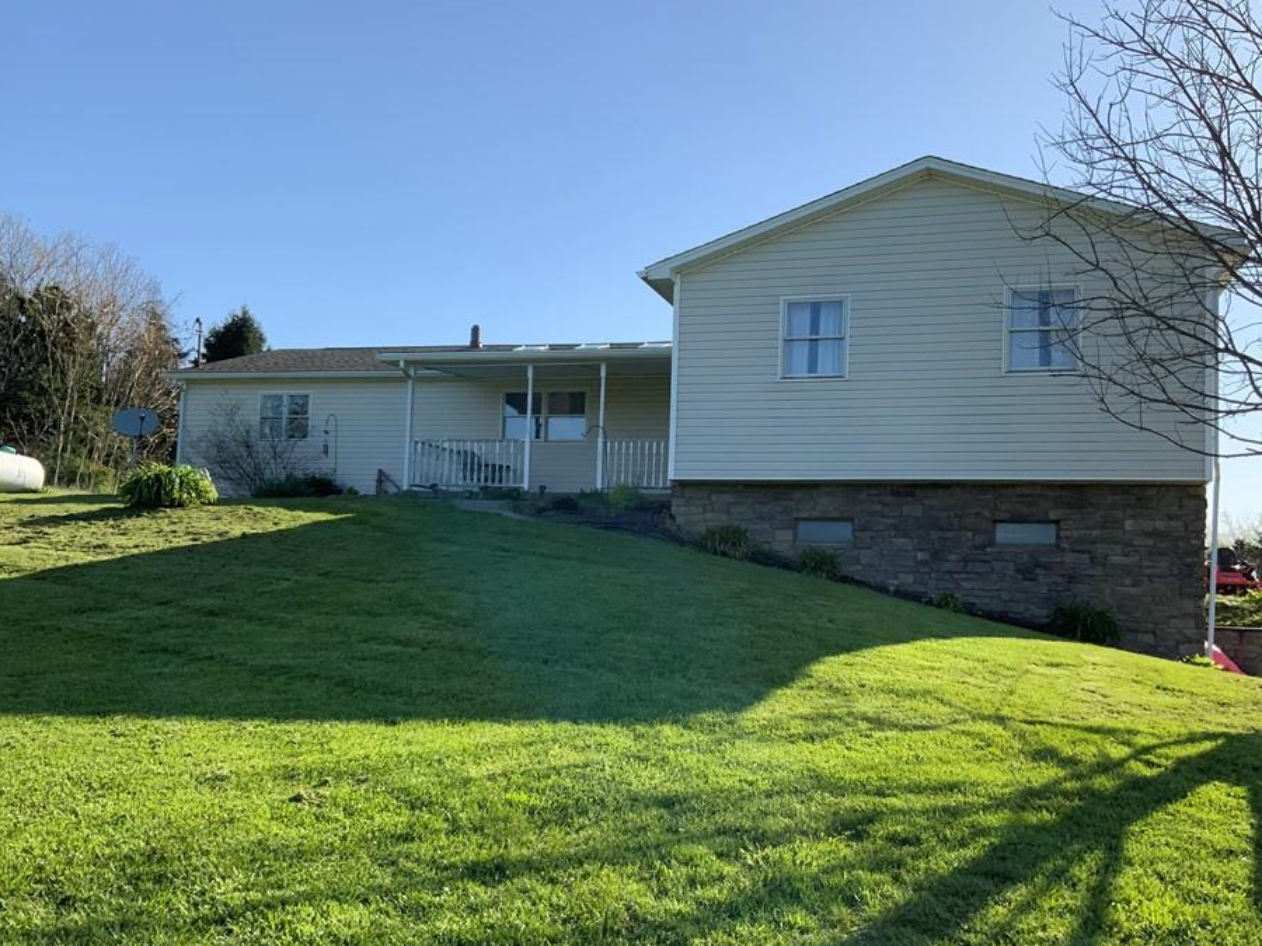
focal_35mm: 33
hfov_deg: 55.3
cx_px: 645
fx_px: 1203
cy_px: 517
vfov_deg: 42.9
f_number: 1.8
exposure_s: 1/1490
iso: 16
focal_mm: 3
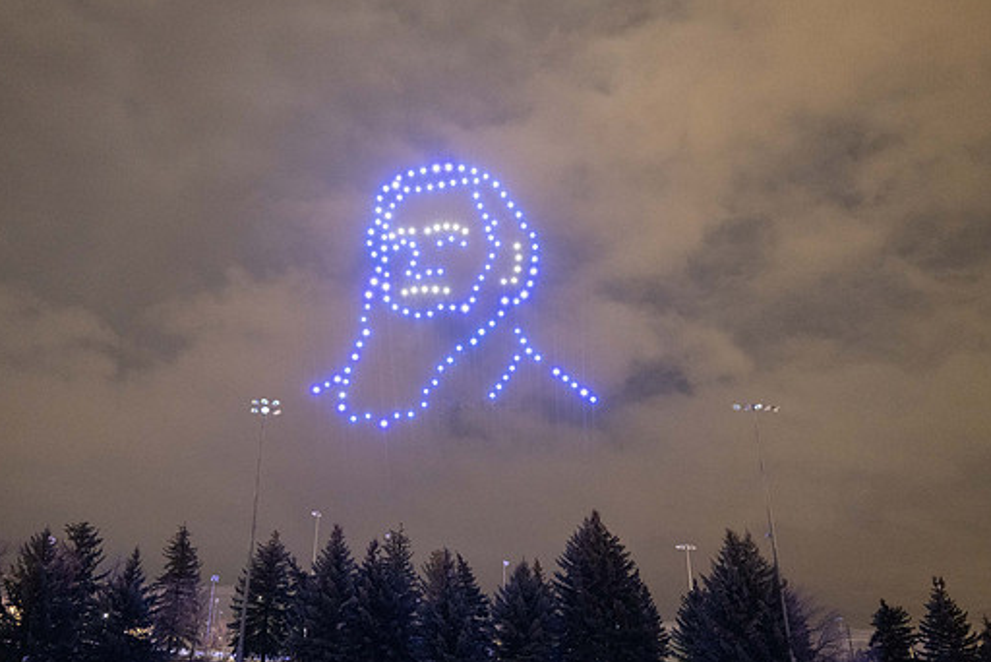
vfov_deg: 43.6
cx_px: 459
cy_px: 353
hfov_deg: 61.8
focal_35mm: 30
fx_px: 826
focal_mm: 26.5
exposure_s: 1/1.67
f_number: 4
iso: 6400
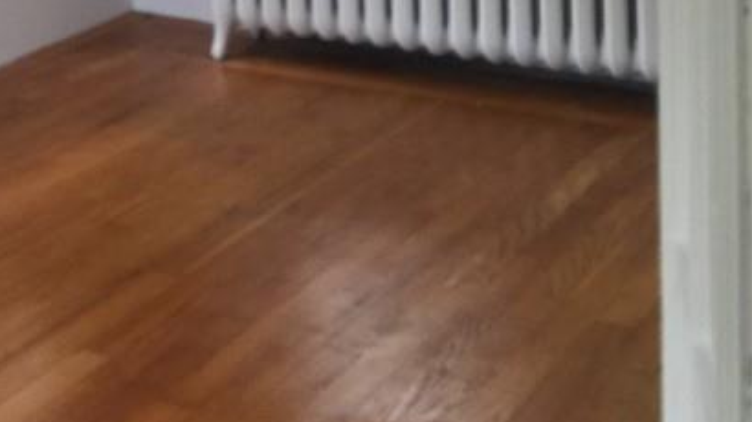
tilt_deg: -3.9
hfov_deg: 24.1
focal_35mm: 79
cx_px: -183
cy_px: -211
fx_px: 1574
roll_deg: +0.7
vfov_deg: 14.3
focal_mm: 4.15
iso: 32
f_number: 2.2
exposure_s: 1/30
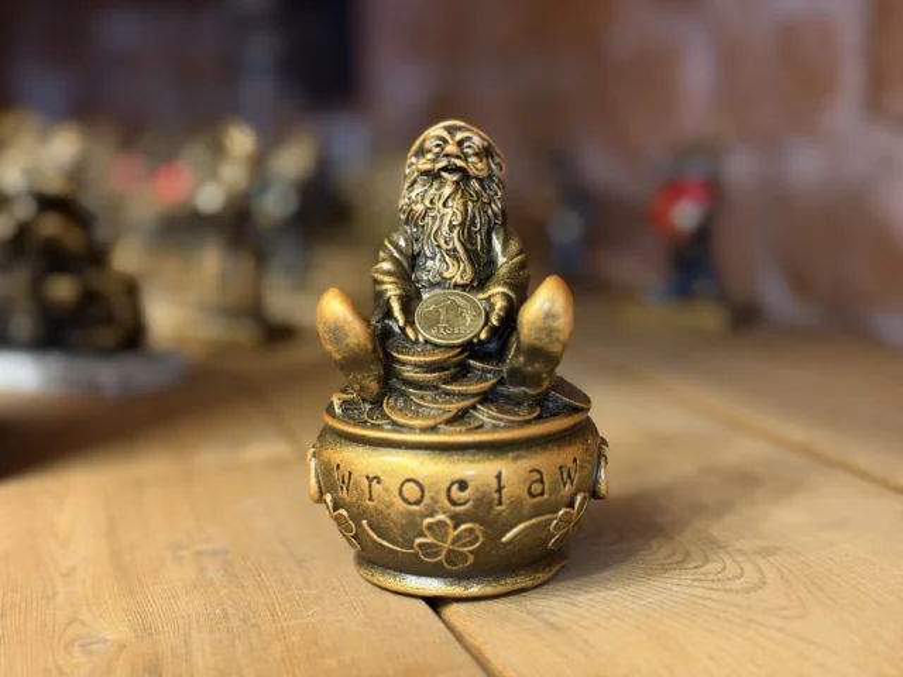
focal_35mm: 48
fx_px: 1252
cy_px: 338
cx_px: 452
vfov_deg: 30.3
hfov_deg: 39.7
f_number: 1.78
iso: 640
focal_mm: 6.76
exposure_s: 1/20
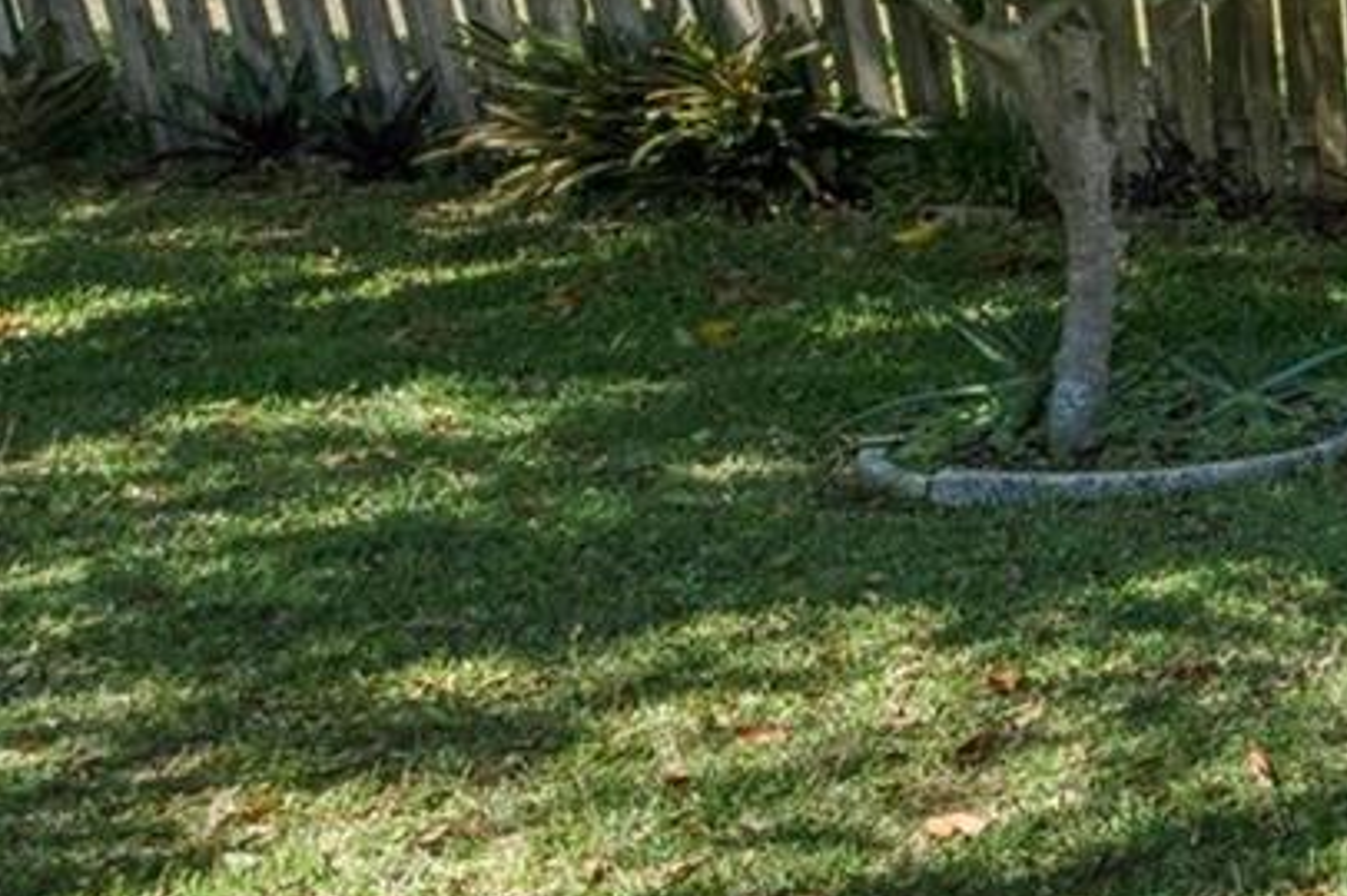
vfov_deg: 18.1
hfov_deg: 19.5
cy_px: -209
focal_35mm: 71
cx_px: 2545
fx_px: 2654
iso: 320
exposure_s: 1/250
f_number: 8
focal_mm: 12
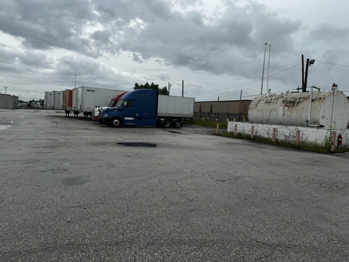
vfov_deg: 56.8
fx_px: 242
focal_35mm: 24
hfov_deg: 71.6
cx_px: 174
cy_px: 131
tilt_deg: -4.3
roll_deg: -2.6
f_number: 1.78
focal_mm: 6.86
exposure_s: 1/3597
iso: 80
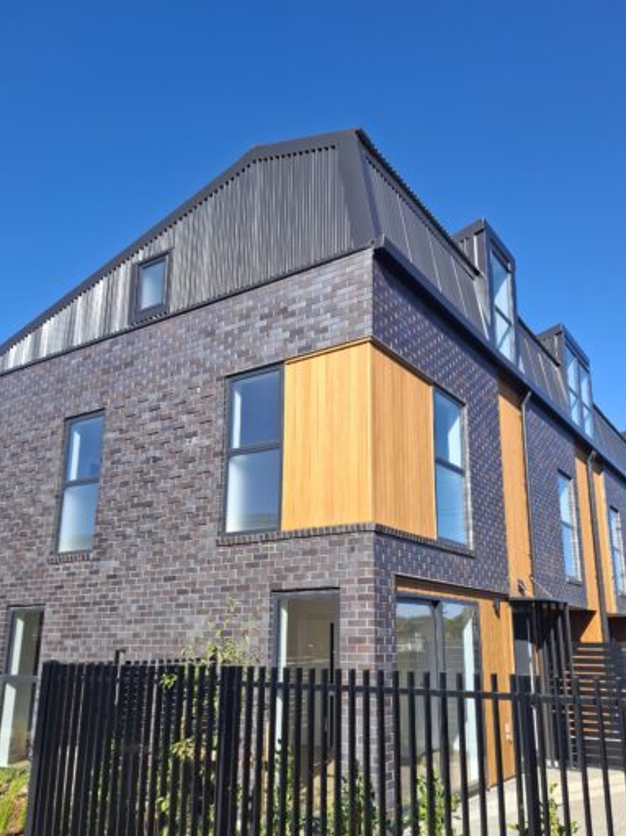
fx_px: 651
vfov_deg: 65.1
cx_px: 335
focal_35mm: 27
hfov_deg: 51.3
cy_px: 473
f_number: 1.8
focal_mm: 5.54
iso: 50
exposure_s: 1/724
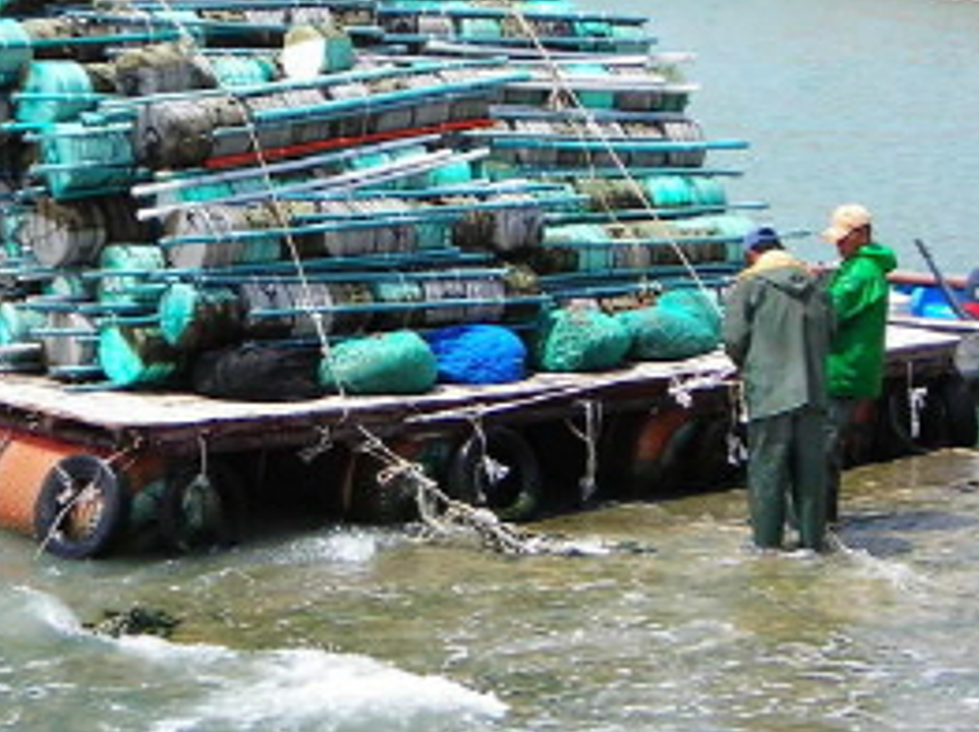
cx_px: 262
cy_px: 142
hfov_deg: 13.8
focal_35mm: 143
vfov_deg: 10.3
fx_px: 4041
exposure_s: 1/431
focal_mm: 9.1
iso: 50
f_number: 3.6
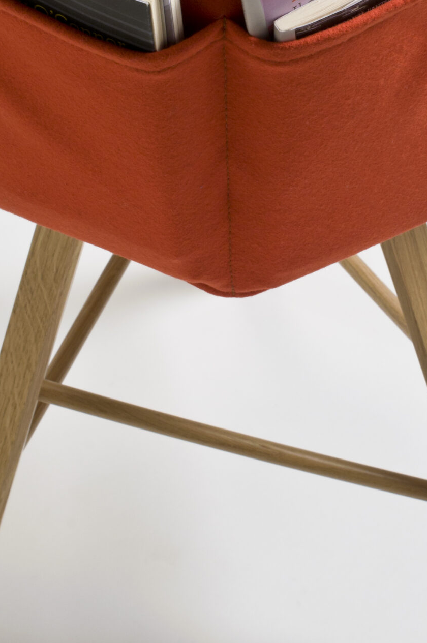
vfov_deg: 12.3
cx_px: 232
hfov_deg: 8.2
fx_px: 2979
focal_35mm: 167
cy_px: 189
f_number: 16
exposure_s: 1/4
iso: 200
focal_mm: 55
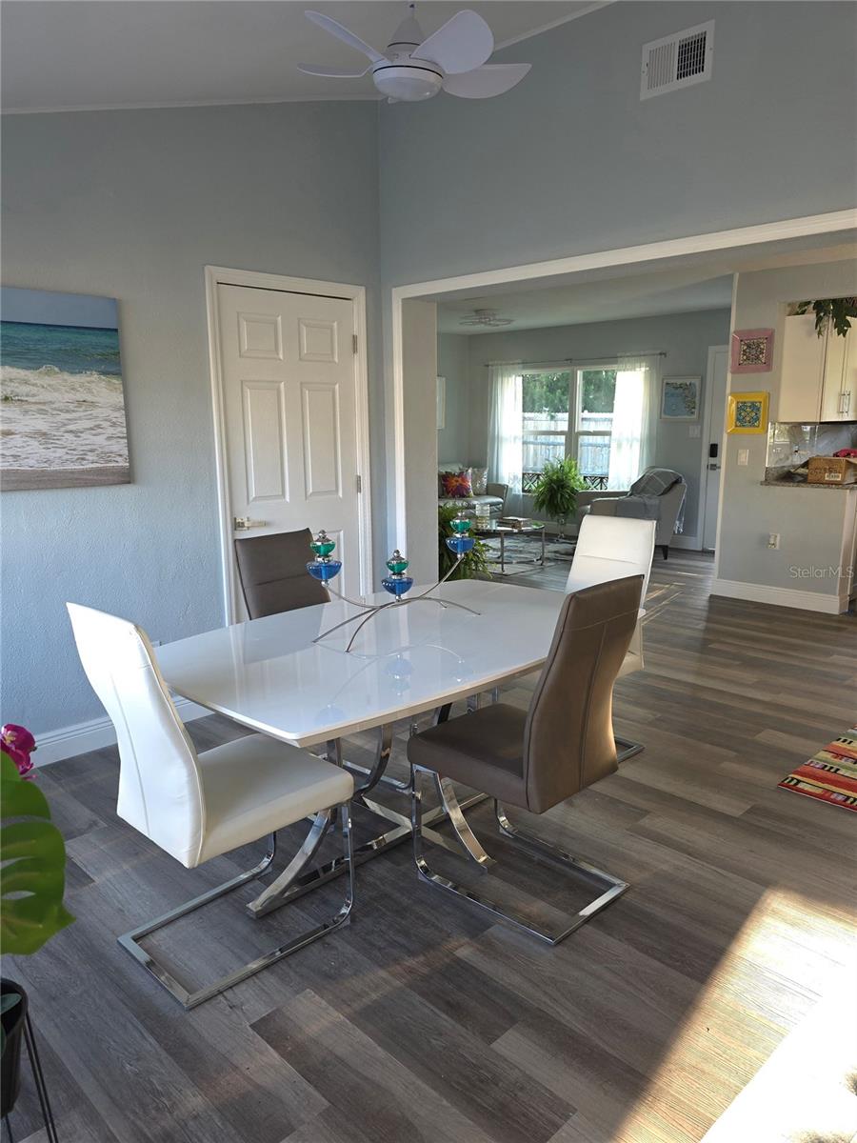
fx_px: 759
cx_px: 428
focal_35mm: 23
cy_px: 572
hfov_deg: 58.9
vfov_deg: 73.9
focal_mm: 6.3
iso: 100
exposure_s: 1/60.2
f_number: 1.7
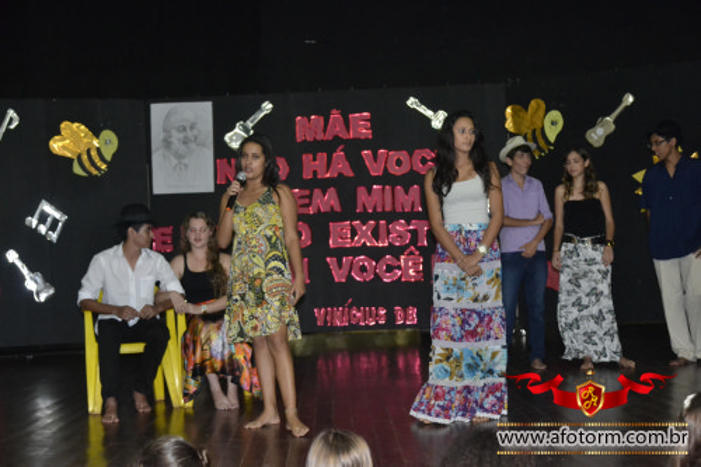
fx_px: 1168
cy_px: 234
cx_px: 350
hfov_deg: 33.4
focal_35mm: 60
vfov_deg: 22.6
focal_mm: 40
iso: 3200
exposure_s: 1/60
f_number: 4.5
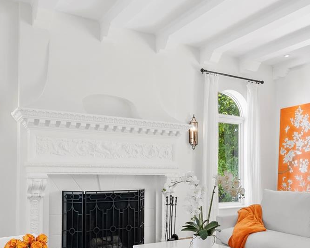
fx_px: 330
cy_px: 172
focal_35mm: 36
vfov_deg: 40.5
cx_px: 186
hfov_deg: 50.0
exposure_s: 1/13
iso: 400
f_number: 8
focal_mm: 16
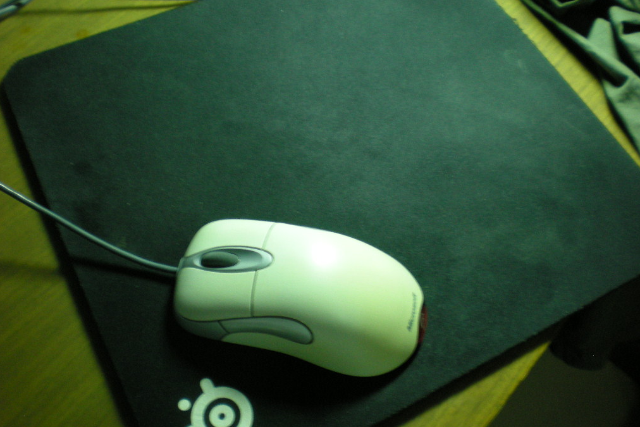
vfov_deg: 33.4
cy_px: 200
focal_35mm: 40
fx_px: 711
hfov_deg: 48.5
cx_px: 322
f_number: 3.1
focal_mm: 6.3
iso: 221
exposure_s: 1/7.9
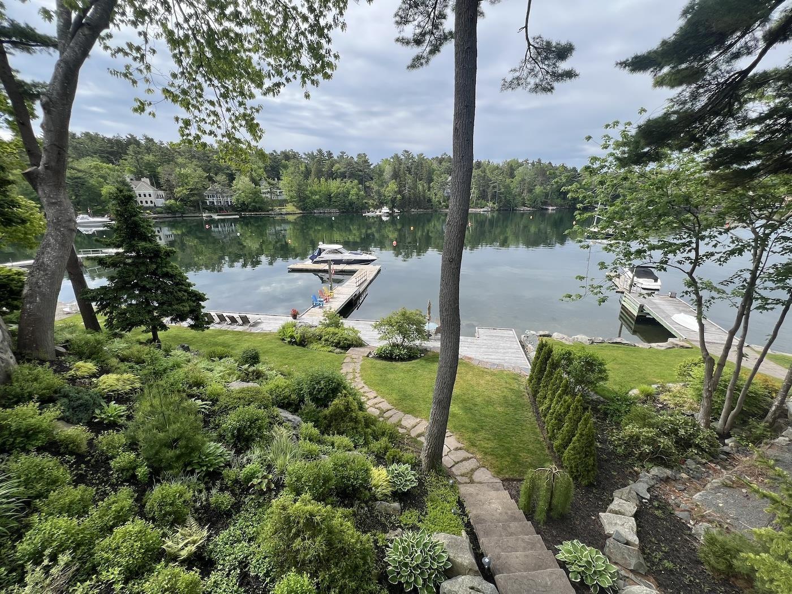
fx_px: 297
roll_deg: +0.3
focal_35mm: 13
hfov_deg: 106.2
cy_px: 297
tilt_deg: -19.3
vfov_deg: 89.9
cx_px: 396
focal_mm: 1.57
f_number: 1.8
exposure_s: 1/592
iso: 32
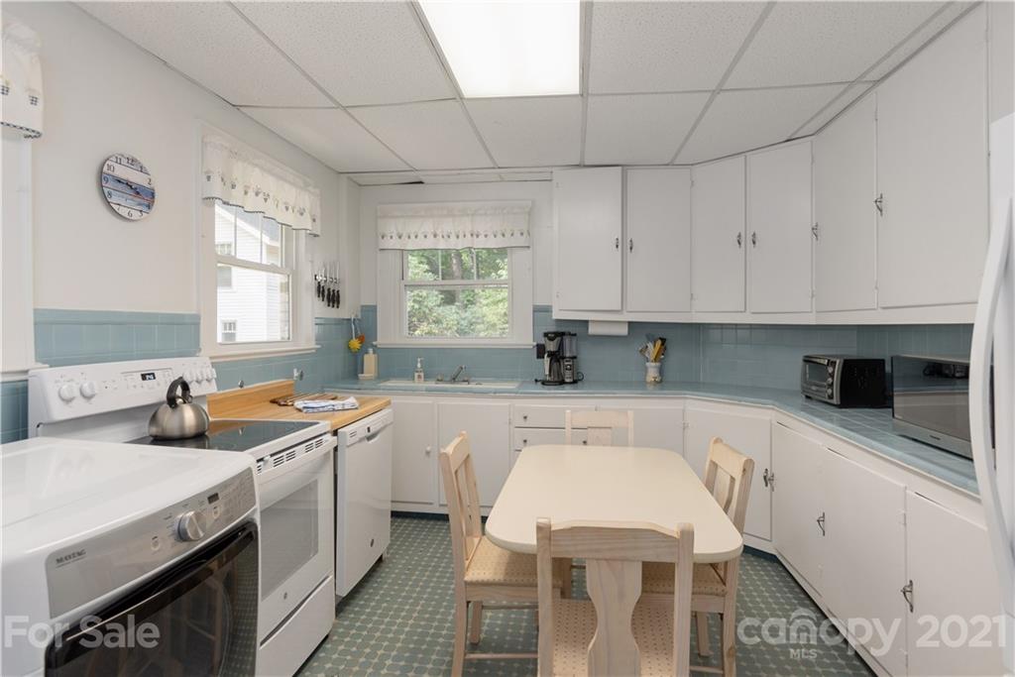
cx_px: 508
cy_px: 338
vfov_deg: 64.6
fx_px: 536
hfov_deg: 86.9
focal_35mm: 19
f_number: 8
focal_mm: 19
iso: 320
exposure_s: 1/40
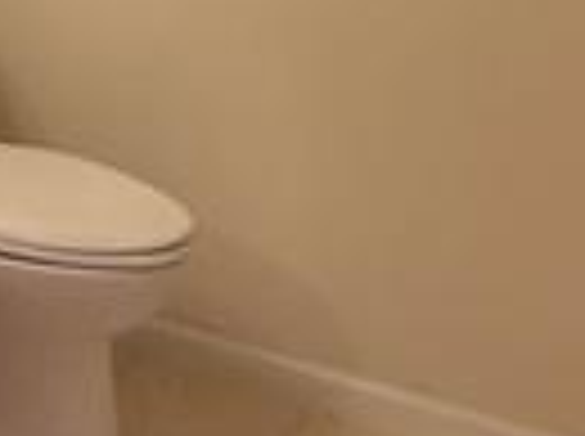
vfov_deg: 19.3
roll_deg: +2.3
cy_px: -162
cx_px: -315
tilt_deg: -3.5
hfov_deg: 22.6
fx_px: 1164
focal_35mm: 69
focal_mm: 2.22
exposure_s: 1/60
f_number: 2.2
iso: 160
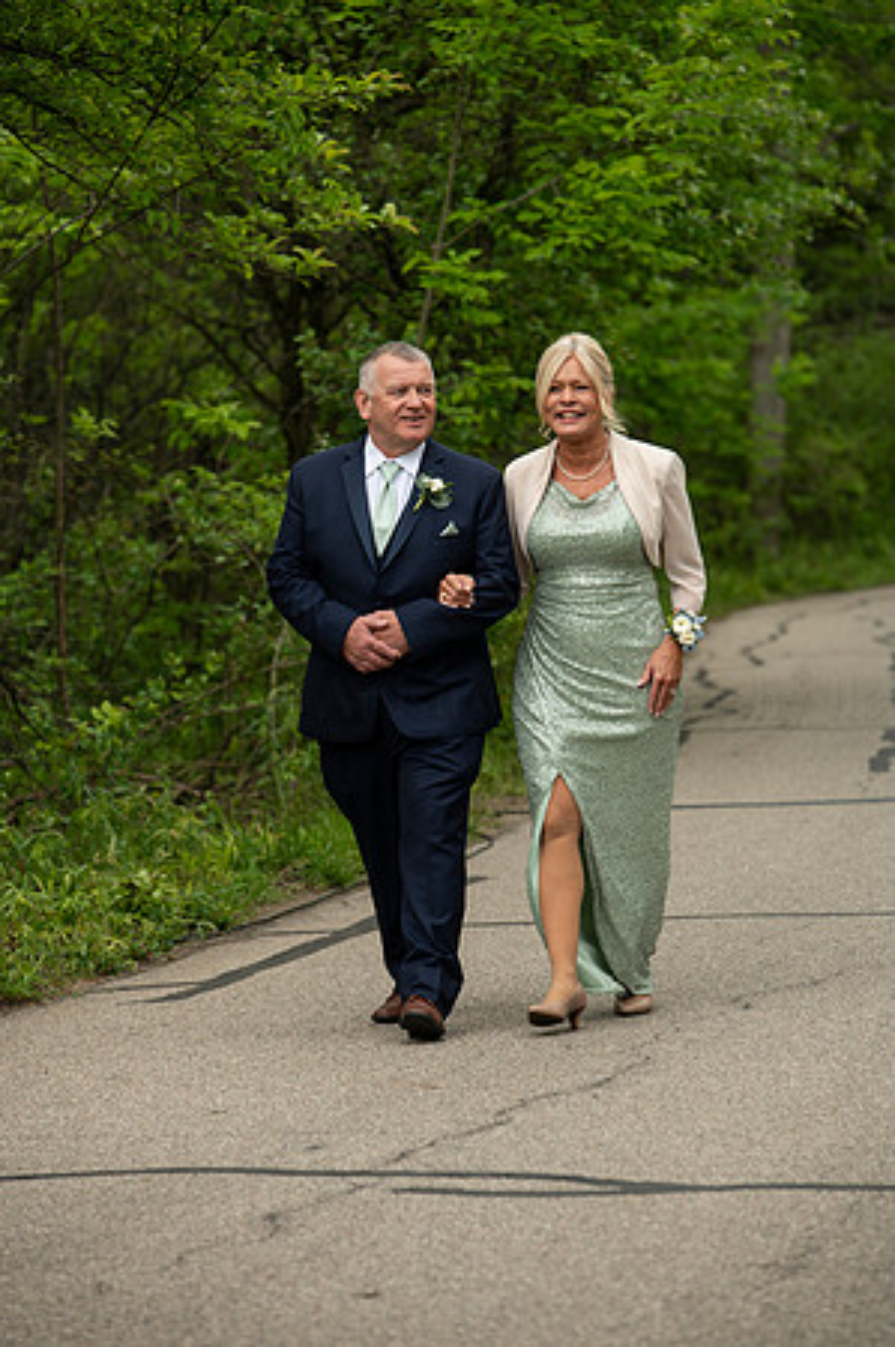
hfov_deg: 8.3
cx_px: 448
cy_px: 674
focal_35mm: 165
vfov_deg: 12.5
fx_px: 6167
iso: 320
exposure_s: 1/160
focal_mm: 165
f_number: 4.5
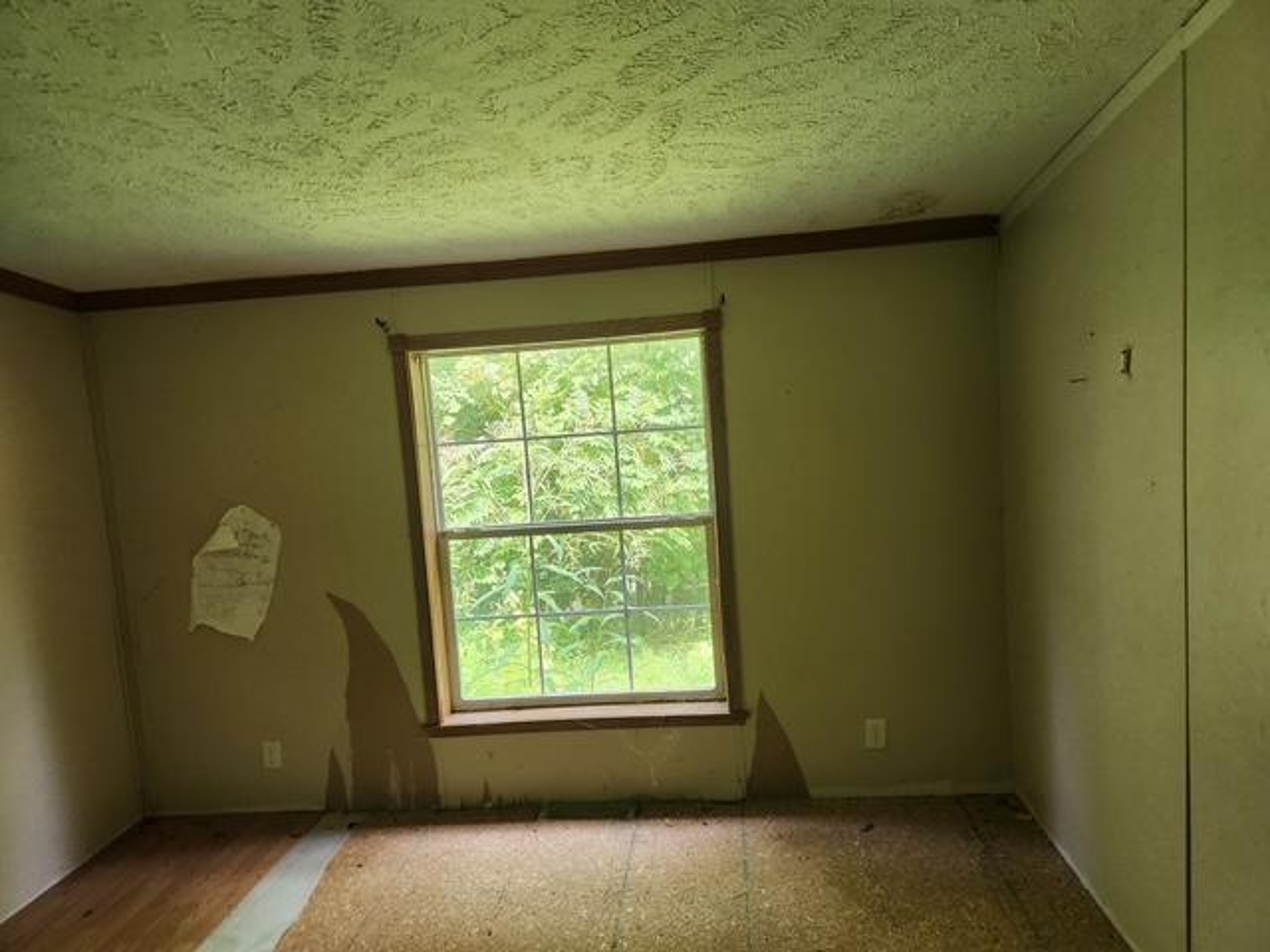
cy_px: 476
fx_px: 844
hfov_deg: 73.9
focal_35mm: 23
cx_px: 635
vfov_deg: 58.9
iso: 160
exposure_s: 1/100
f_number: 1.8
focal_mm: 5.4
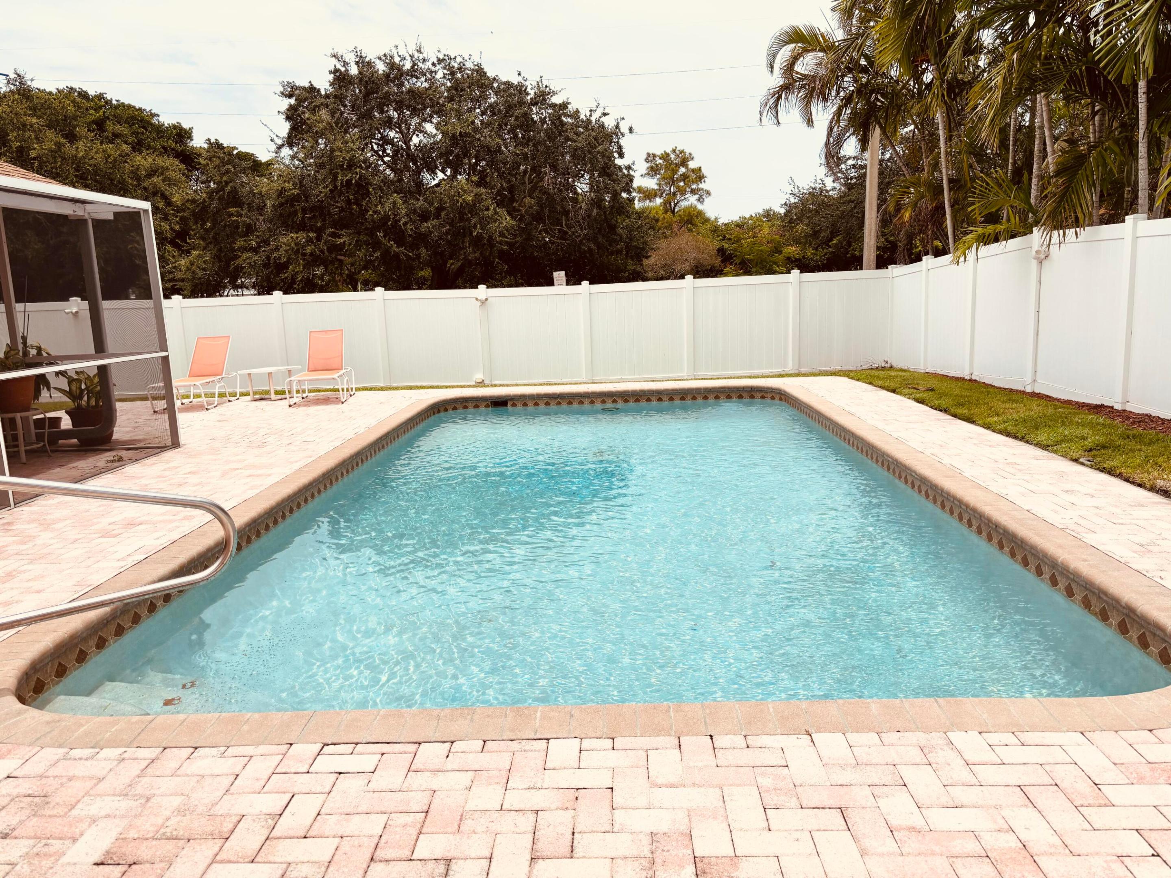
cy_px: 439
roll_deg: +2.0
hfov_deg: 67.3
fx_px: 880
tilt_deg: -10.4
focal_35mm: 26
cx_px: 586
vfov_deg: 53.1
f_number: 1.6
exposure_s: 1/5952
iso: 50
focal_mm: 5.96
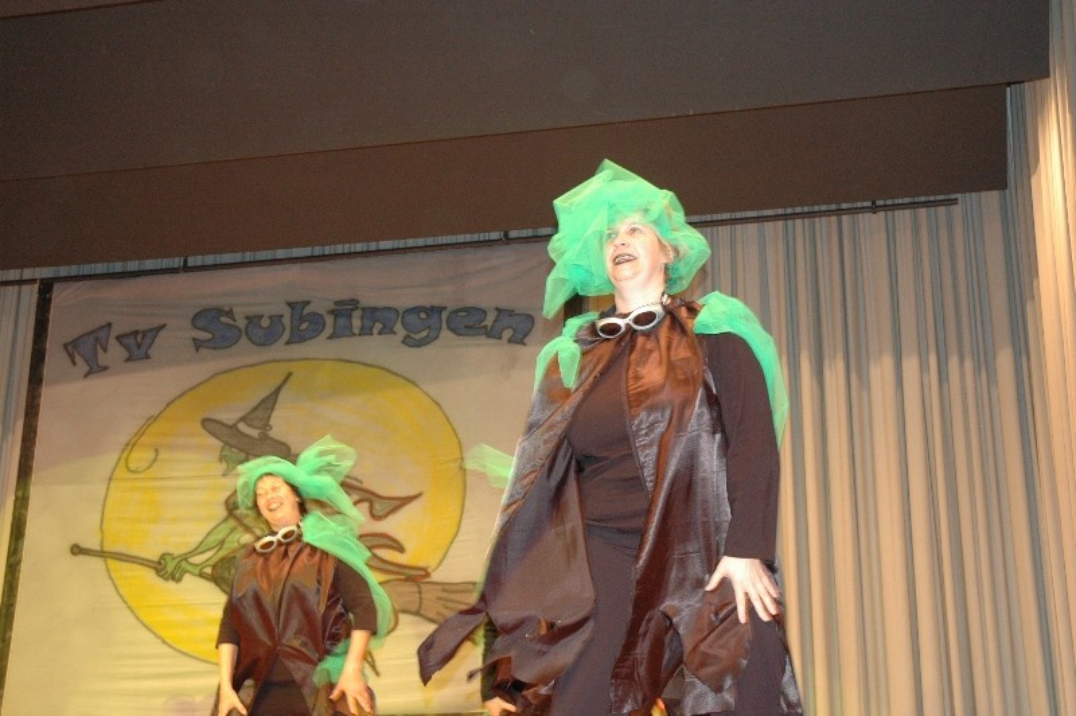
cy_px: 358
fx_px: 1523
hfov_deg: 38.9
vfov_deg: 26.4
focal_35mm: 51
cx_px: 538
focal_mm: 34
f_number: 4.2
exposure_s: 1/60
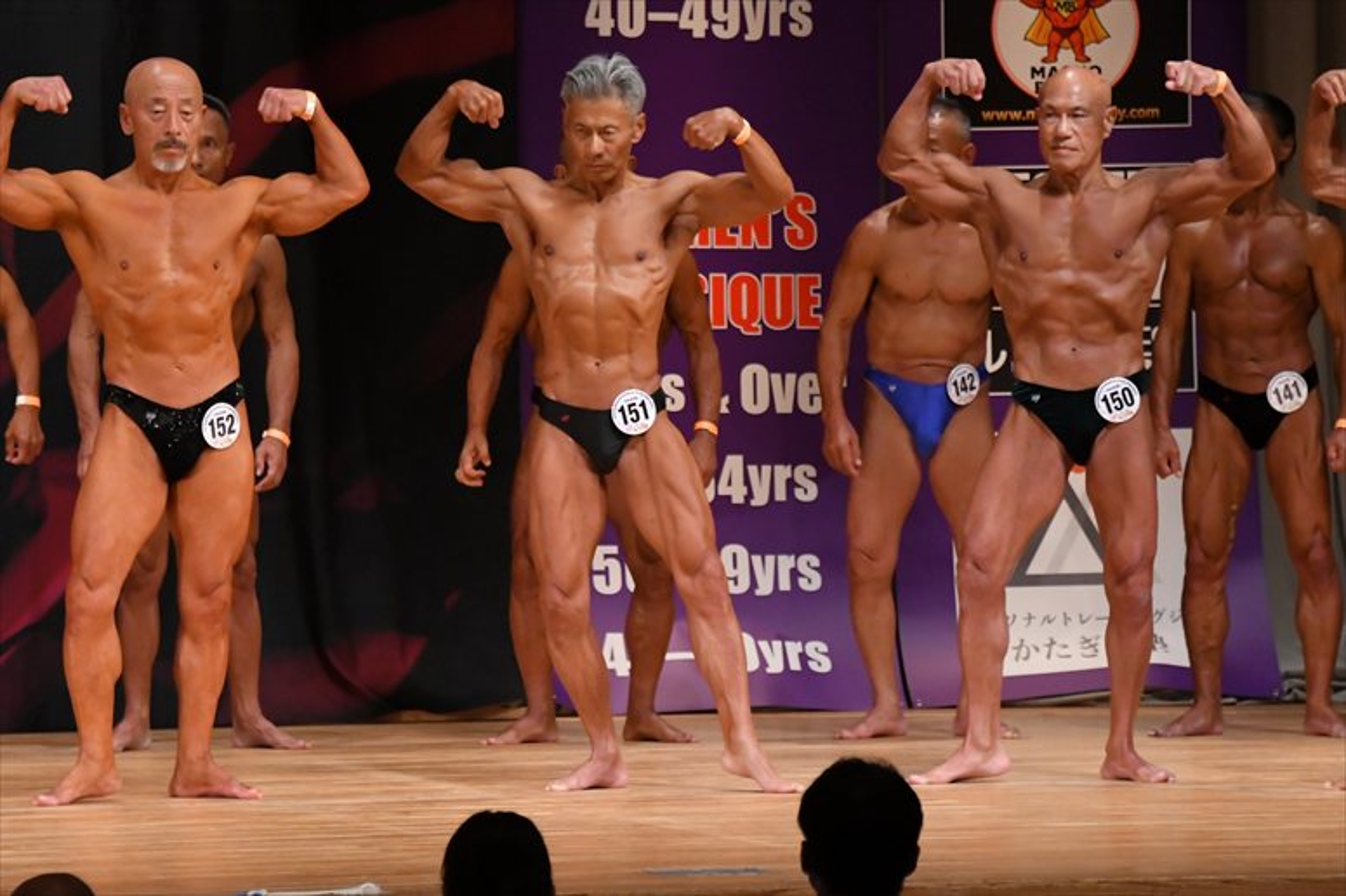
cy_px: 448
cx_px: 673
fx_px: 10651
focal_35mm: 285
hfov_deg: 7.2
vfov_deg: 4.8
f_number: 5.6
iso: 4500
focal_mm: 190
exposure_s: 1/400
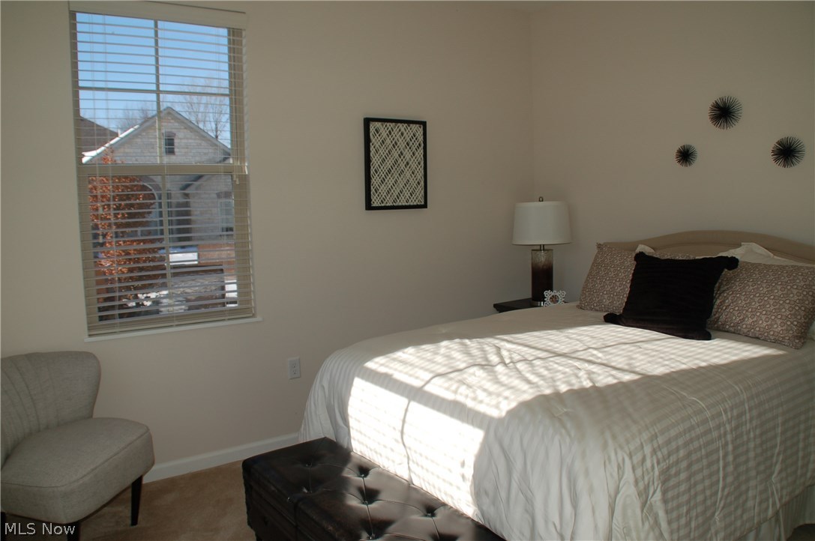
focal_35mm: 27
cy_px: 270
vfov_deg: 47.8
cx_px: 408
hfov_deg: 67.4
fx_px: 611
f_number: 5.6
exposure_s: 1/500
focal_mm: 18
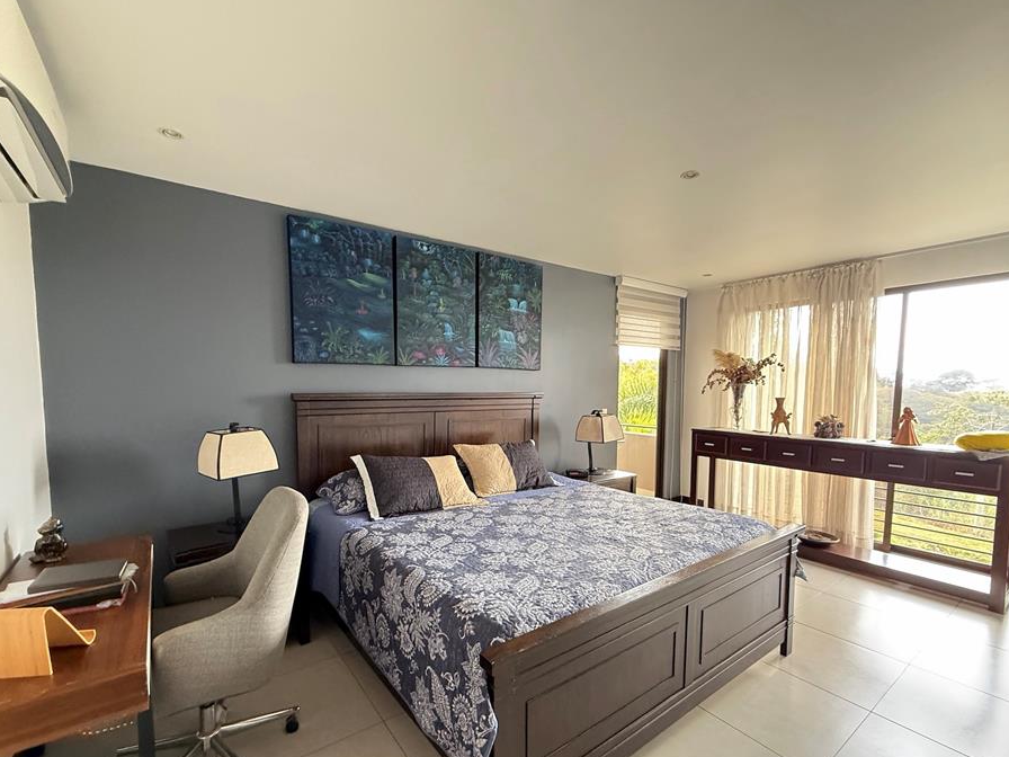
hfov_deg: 94.5
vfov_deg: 77.8
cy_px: 422
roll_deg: +0.1
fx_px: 466
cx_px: 499
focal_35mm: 16
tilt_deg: -4.5
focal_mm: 2.22
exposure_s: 1/60
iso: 640
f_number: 2.2
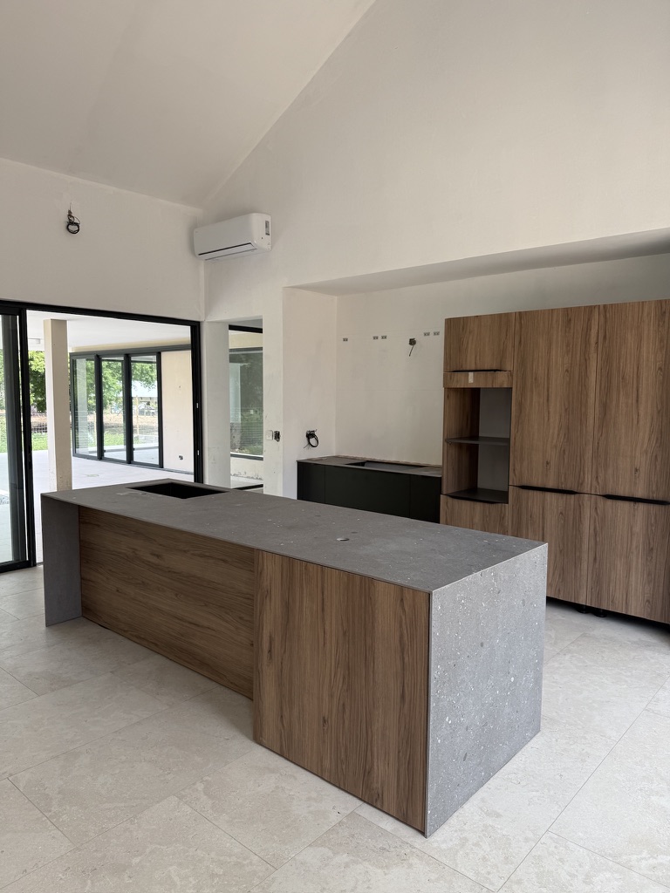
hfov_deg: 56.8
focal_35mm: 24
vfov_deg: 71.6
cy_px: 446
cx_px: 335
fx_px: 619
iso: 80
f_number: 1.78
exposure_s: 1/467
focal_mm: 6.76
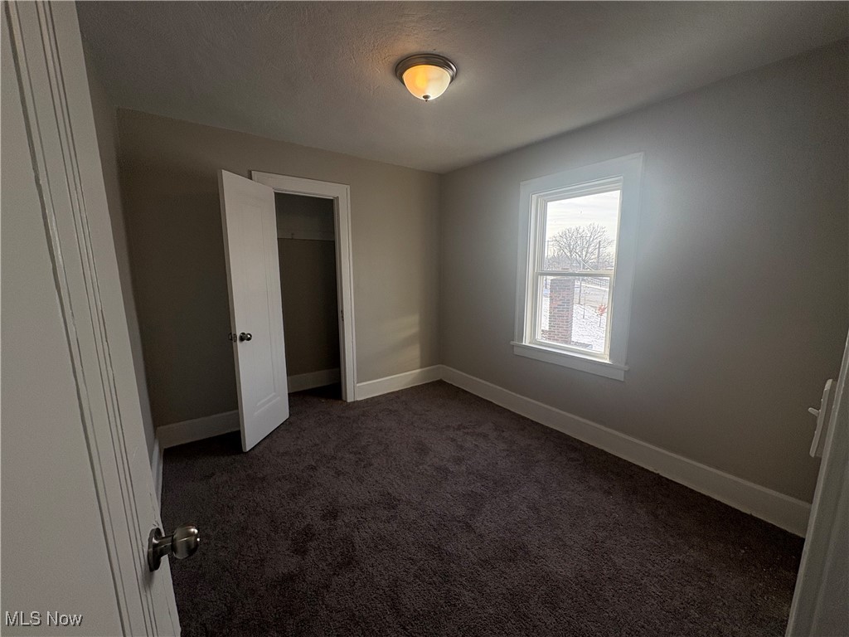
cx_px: 424
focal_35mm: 14
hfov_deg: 102.1
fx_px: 343
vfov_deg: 85.7
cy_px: 318
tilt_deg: -9.1
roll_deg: +0.5
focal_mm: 2.22
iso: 40
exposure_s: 1/335
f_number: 2.2
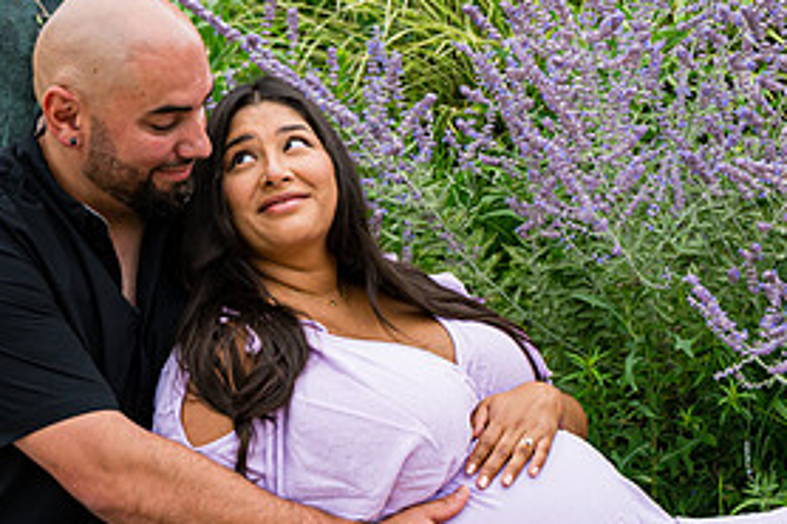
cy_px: 181
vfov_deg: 15.8
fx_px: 1879
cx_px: 471
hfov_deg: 23.6
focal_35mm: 86
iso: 400
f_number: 4
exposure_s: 1/1250
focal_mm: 37
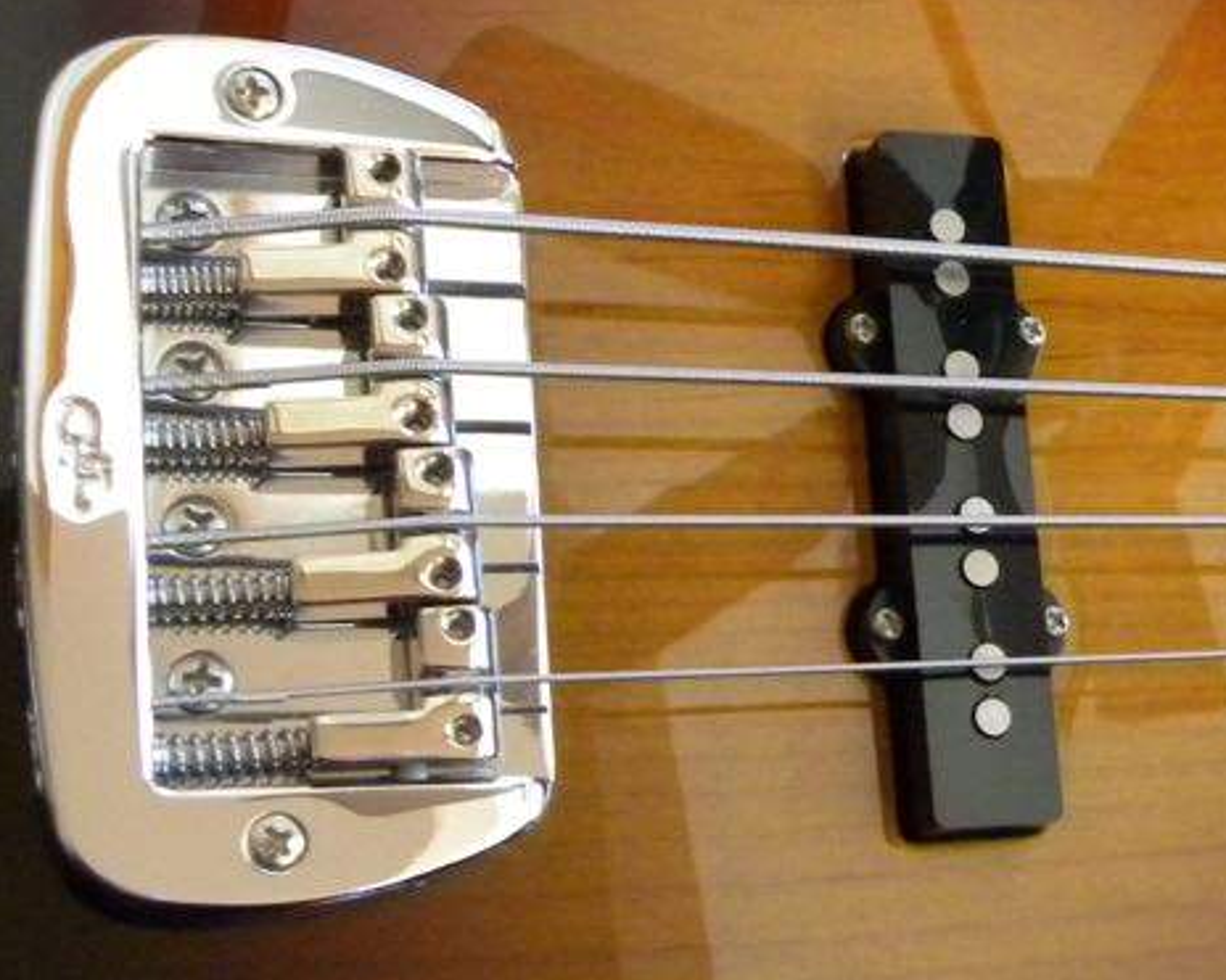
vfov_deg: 21.8
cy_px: 623
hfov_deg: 25.3
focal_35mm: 70
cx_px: 1329
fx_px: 2539
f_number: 2.8
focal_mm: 4.6
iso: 400
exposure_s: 1/58.2
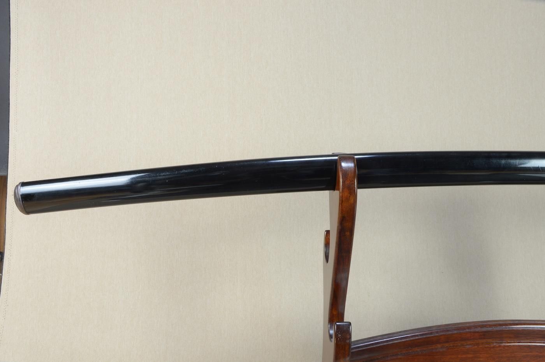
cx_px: 272
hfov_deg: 62.0
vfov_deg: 43.5
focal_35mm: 30
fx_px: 454
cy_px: 181
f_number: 11
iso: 400
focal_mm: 20
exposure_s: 1/2
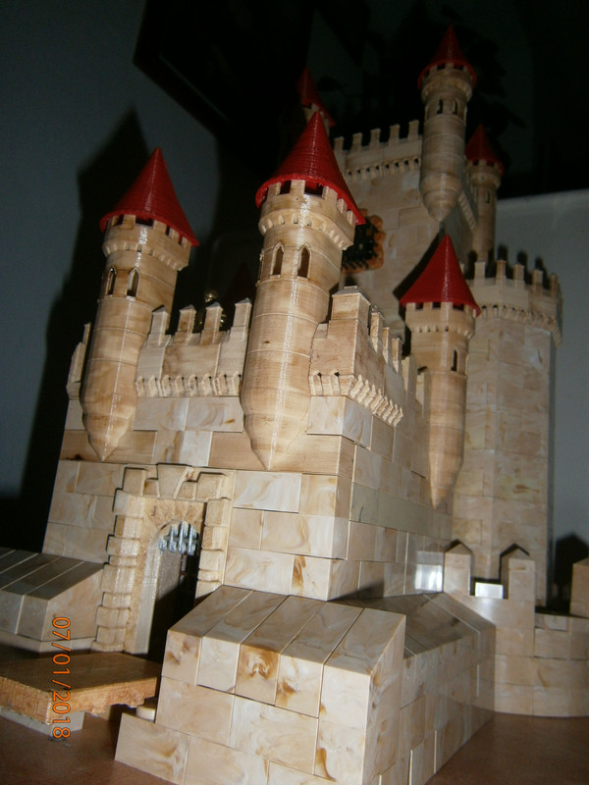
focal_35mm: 26
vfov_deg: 67.3
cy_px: 392
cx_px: 294
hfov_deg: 53.1
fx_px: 590
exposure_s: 1/30
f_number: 2.8
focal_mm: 4.7
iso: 125
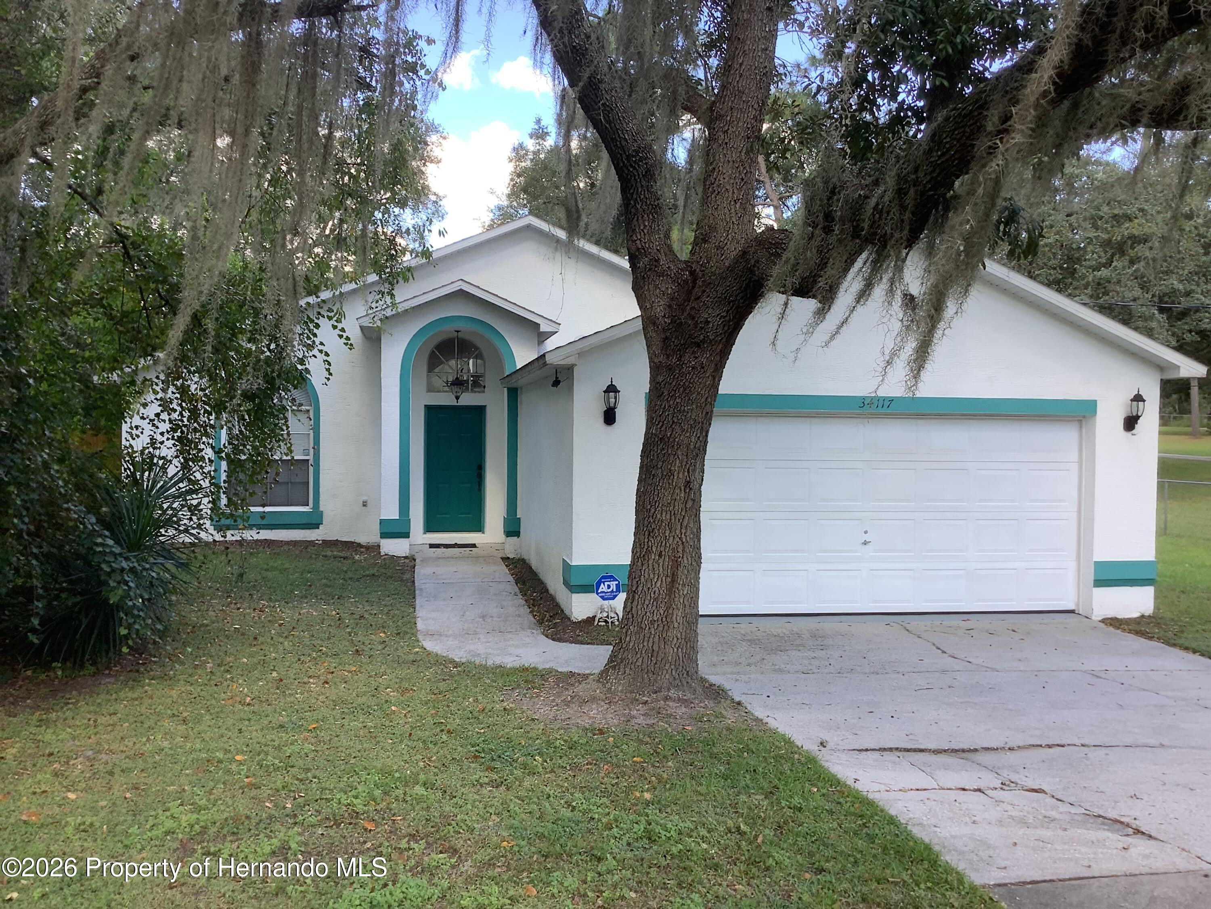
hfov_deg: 58.4
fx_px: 1084
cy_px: 454
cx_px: 606
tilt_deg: -1.7
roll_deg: -0.3
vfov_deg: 45.4
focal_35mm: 31
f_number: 2.4
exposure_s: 1/120
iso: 32
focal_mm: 3.3
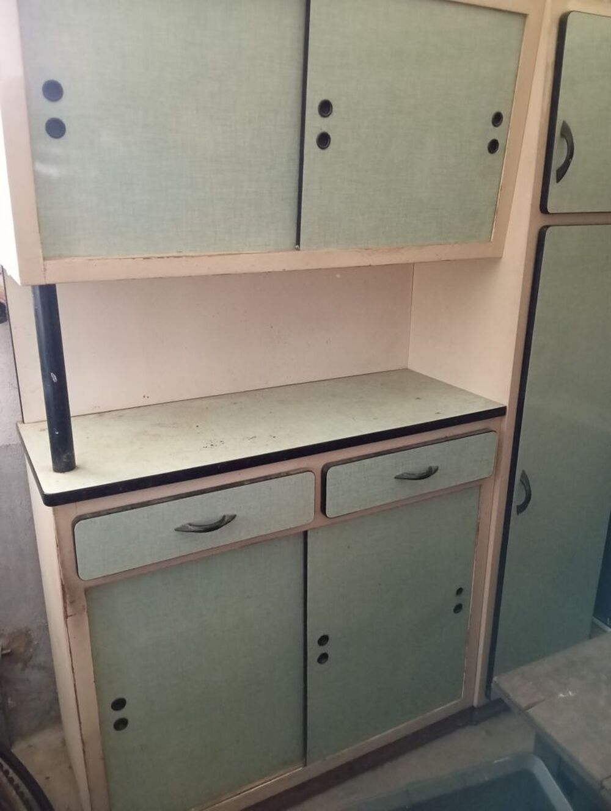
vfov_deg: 63.4
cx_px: 306
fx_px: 657
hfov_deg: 49.9
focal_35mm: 28
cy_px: 406
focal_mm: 4.22
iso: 6900
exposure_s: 1/20
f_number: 1.8
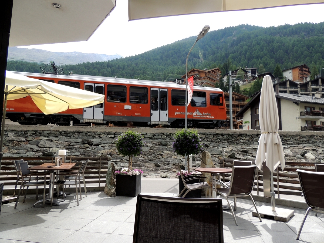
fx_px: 225
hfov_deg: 71.6
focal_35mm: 24
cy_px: 122
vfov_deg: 56.8
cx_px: 162
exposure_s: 1/640
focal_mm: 4.3
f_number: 3
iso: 100
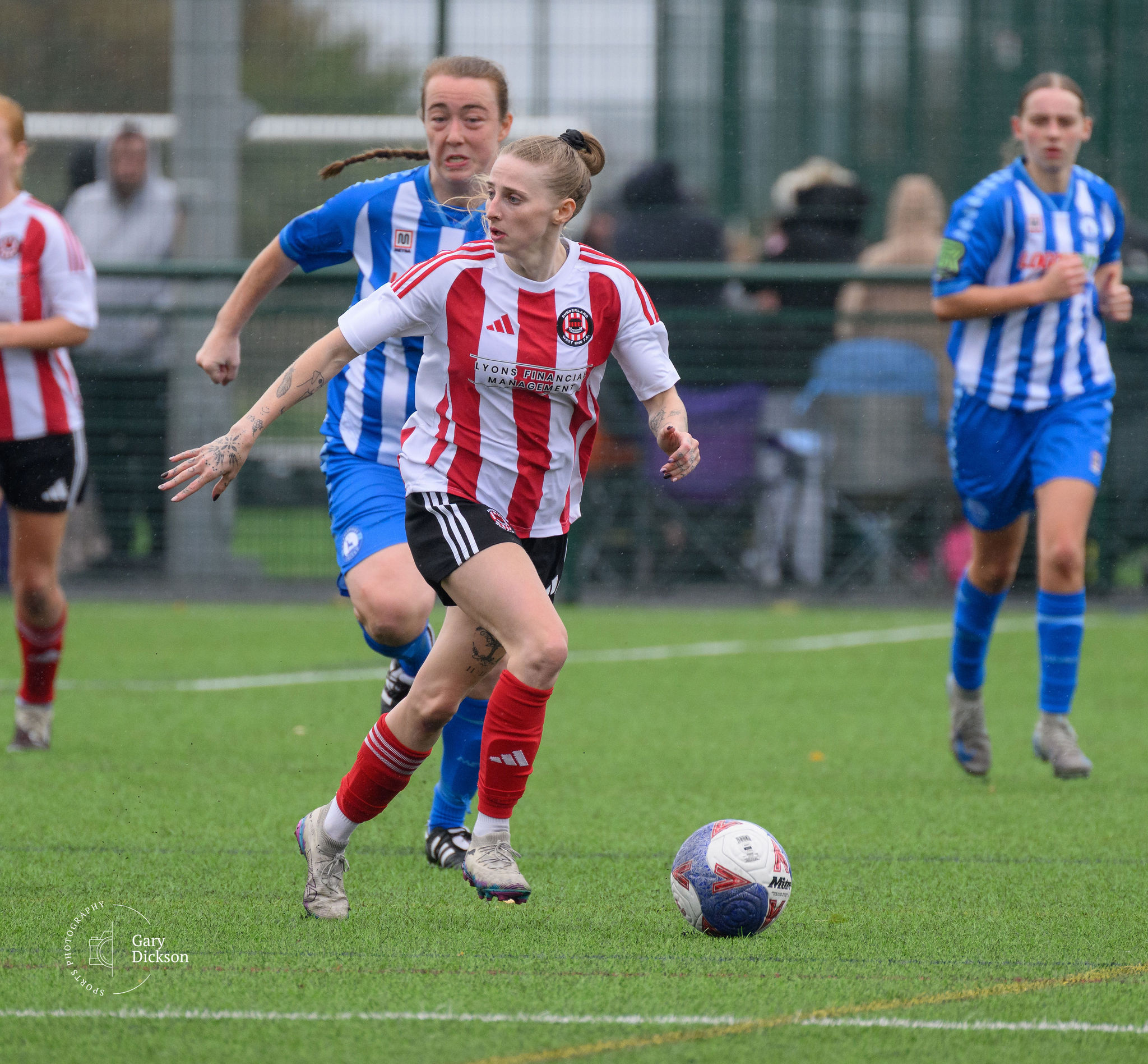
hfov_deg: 2.4
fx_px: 27477
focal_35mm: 760
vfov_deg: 2.2
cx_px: 564
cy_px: 566
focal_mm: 400
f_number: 5.6
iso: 1000
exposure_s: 1/1250
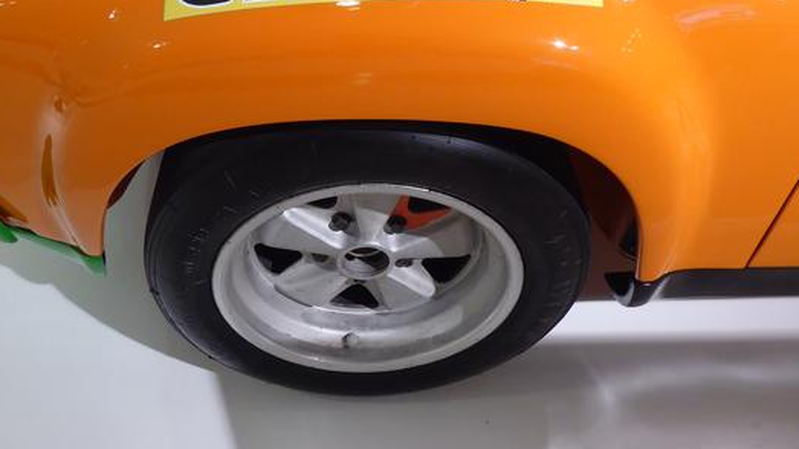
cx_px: 322
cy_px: 144
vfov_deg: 36.2
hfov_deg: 60.5
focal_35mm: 32
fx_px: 678
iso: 400
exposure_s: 1/60
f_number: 3.3
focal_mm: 4.3
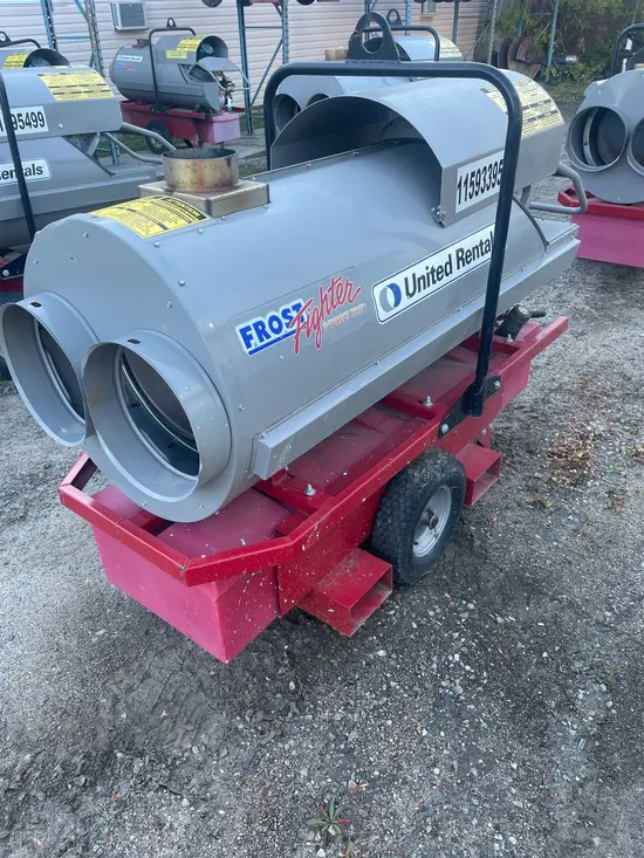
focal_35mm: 26
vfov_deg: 67.3
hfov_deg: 53.1
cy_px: 429
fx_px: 645
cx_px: 322
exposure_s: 1/121
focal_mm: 4.2
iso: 40
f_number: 1.6
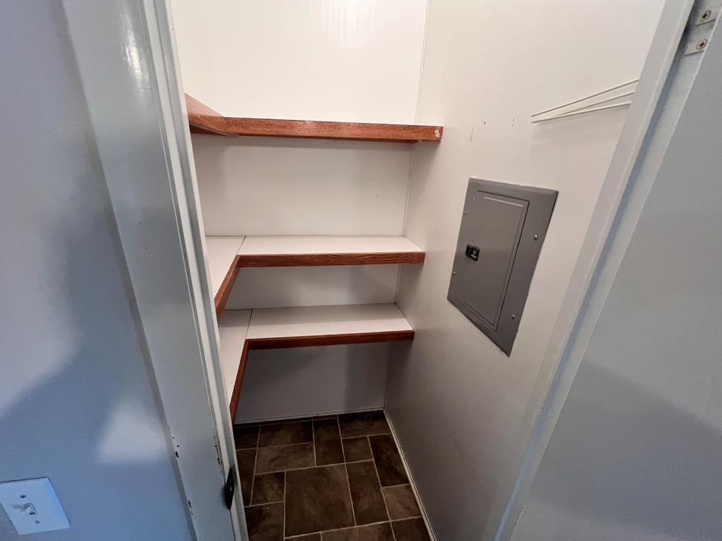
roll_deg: -2.3
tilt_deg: -24.5
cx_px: 348
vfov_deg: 85.6
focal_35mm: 14
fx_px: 292
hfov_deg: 102.0
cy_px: 286
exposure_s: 1/60
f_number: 1.8
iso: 200
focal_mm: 1.57
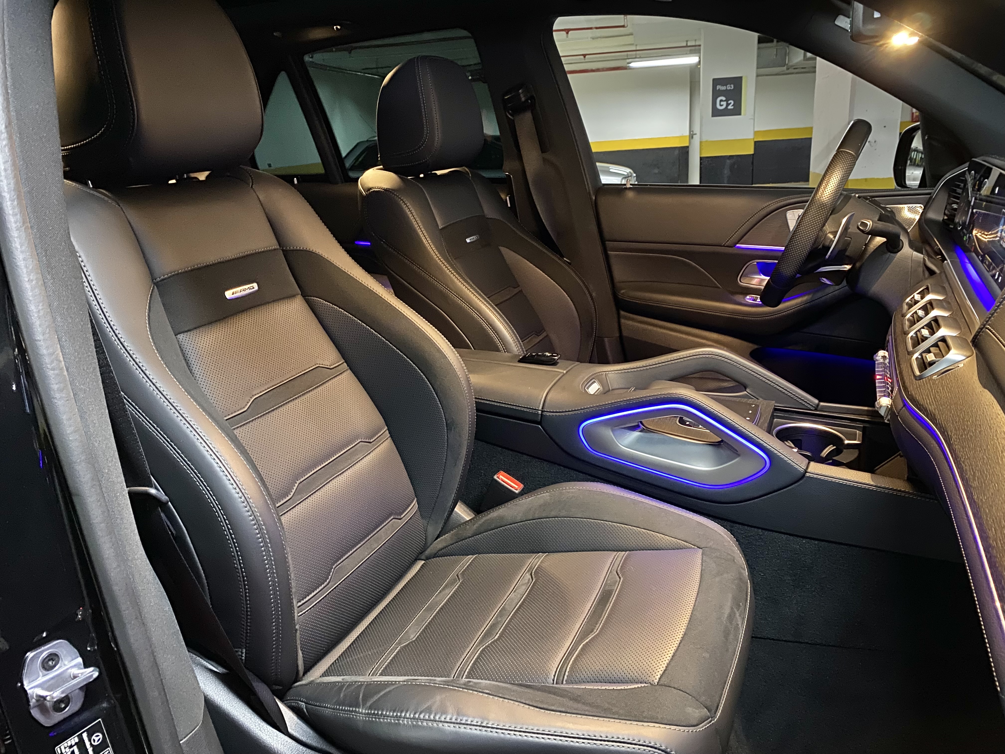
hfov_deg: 67.3
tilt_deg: -17.3
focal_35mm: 26
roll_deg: +2.7
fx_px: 755
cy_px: 377
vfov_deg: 53.1
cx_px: 502
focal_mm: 4.25
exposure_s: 1/8
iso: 500
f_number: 1.8
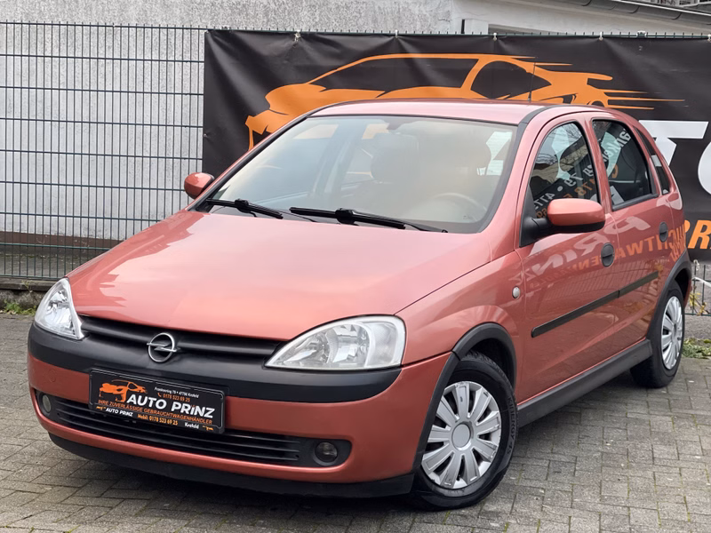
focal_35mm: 64
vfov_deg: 22.9
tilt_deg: -6.4
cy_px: 266
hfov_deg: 30.3
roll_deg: -2.1
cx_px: 356
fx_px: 1315
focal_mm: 7.5
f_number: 2.2
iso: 200
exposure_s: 1/121
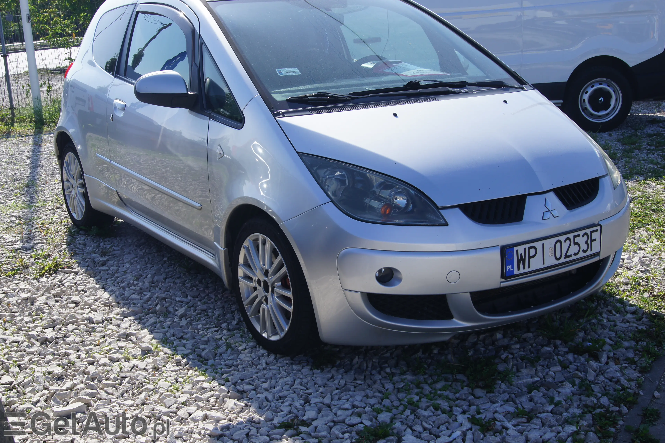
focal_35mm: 45
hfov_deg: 43.6
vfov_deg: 29.8
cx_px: 332
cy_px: 222
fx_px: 831
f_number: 13
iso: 100
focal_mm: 30
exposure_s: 1/100
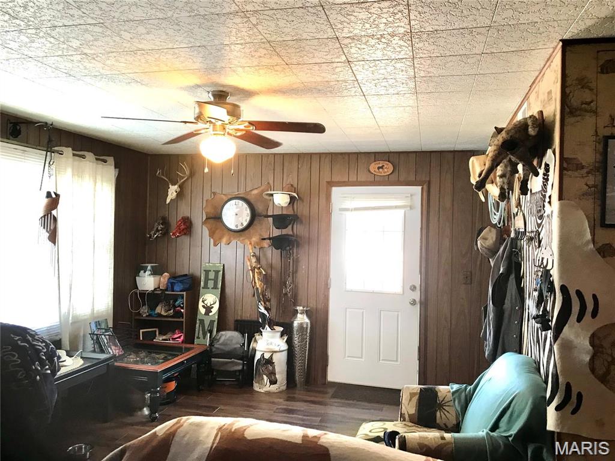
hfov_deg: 63.4
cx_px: 308
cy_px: 230
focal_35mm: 28
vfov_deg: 49.7
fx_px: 497
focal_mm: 3.99
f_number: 1.8
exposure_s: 1/15
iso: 50
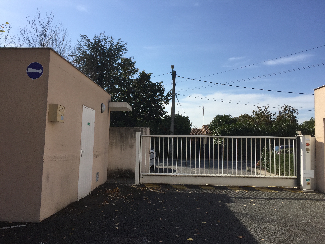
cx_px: 162
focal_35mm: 29
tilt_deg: +3.3
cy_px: 122
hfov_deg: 61.7
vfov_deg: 48.2
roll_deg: -3.0
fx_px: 272
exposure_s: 1/2326
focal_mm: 4.15
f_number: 2.2
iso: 32
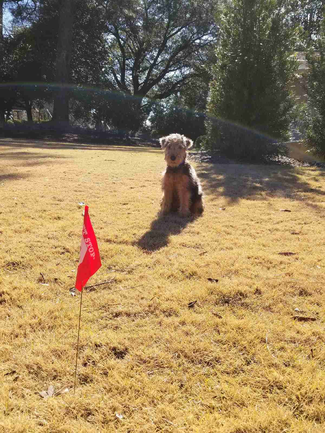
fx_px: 325
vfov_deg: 67.3
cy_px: 216
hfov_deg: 53.1
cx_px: 162
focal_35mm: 26
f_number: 1.7
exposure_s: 1/2000
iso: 50
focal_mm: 4.25
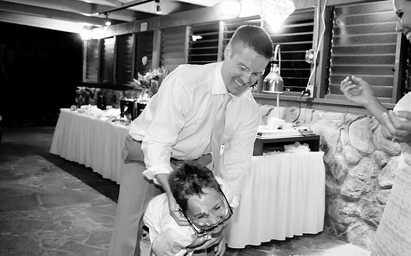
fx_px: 481
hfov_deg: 46.2
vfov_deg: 29.8
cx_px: 206
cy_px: 131
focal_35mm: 43
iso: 3200
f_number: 2.8
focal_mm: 28
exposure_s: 1/50
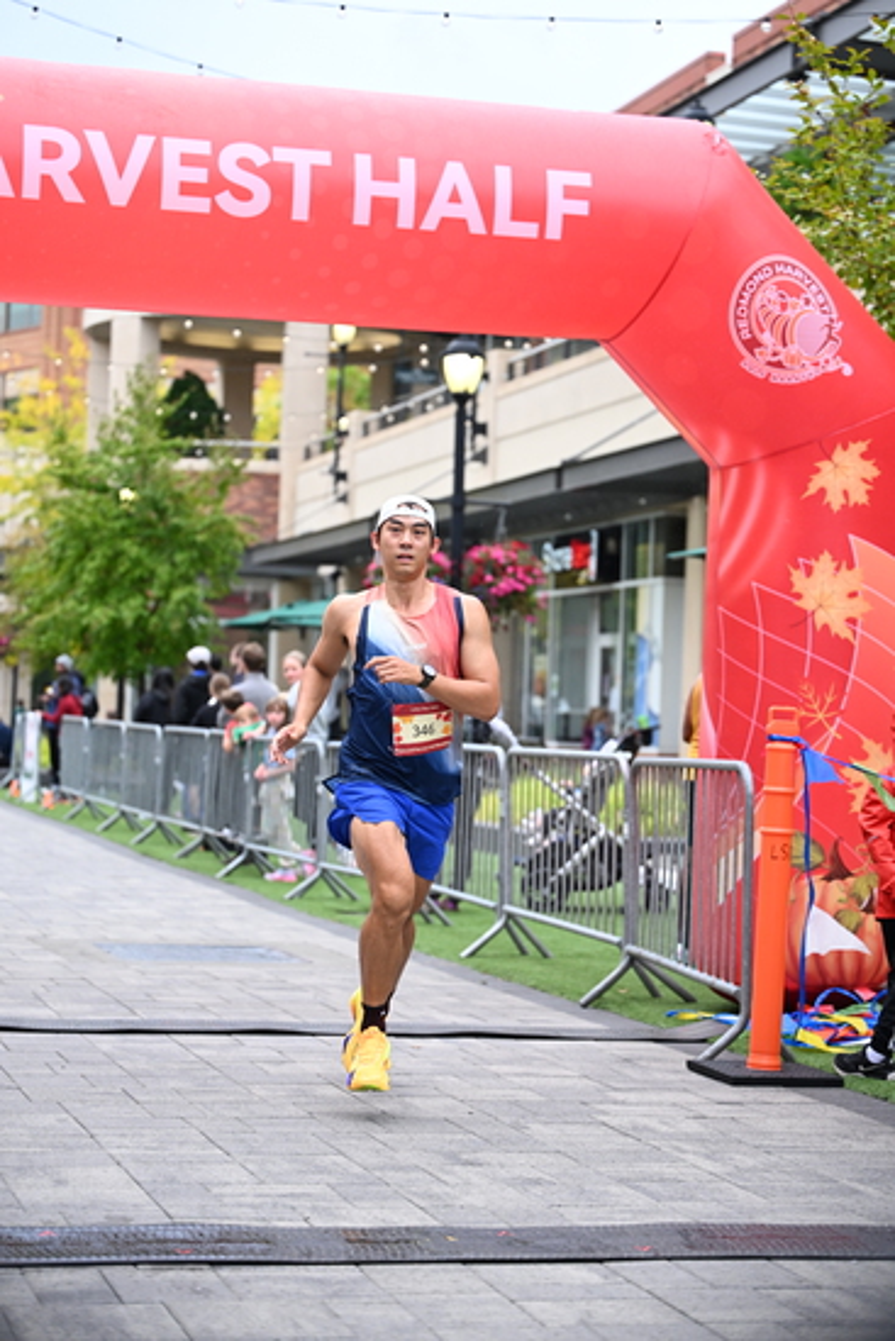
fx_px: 2720
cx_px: 448
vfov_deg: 27.7
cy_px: 670
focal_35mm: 73
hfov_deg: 18.7
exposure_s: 1/2000
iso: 1250
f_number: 2.8
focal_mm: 73
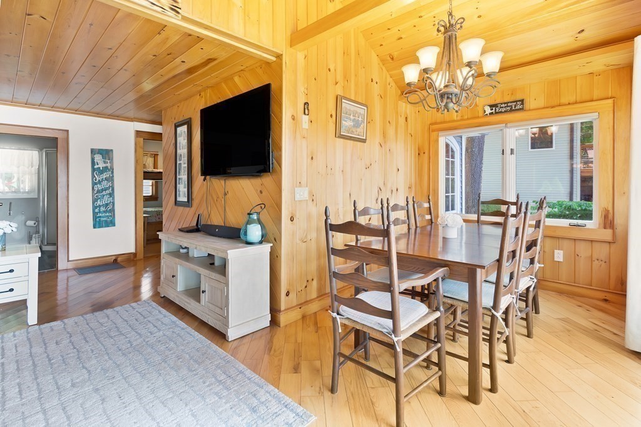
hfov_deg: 96.7
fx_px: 285
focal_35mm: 16
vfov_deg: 73.8
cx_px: 320
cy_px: 214
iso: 1000
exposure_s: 1/30
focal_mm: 16
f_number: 5
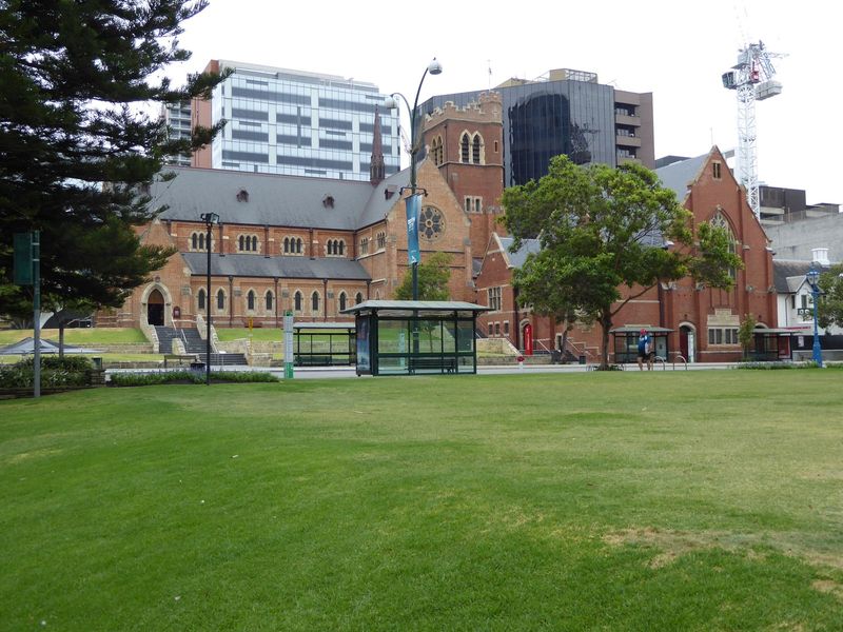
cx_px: 422
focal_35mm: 36
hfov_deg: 51.4
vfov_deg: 39.7
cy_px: 316
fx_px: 877
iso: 80
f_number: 3.7
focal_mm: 6.3
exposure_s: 1/125
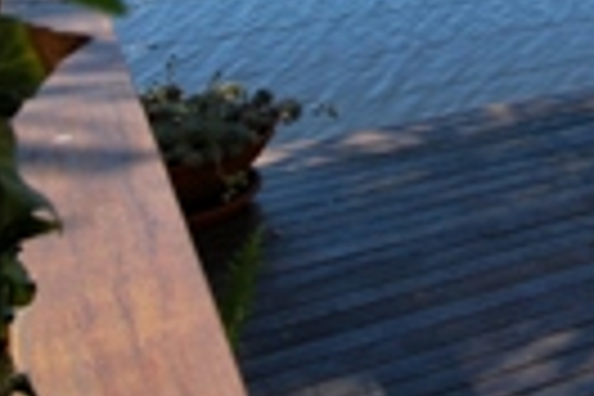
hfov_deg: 21.8
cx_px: 950
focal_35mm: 73
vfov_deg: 16.7
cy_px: -230
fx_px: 1204
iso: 100
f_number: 7.1
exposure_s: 1/200
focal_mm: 10
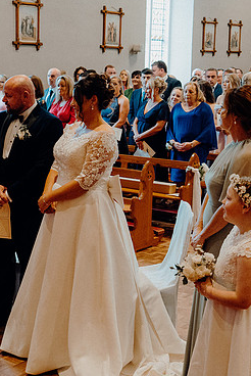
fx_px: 658
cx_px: 33
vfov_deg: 31.9
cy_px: 182
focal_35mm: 63
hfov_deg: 21.2
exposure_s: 1/160
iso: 3200
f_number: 3.2
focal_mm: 27
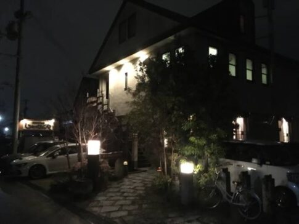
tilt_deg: +7.5
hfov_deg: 61.6
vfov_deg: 48.2
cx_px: 150
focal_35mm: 29
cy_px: 112
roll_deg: -0.5
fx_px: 251
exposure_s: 1/15
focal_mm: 4.15
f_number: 2.2
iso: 1250
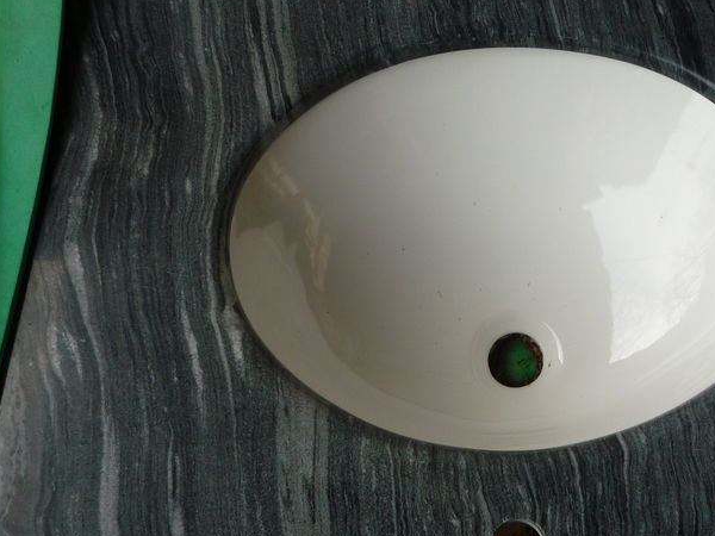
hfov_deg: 37.6
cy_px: 339
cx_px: 496
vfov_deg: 29.0
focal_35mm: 50
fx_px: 1033
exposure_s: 1/100
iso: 100
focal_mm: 5.2
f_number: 4
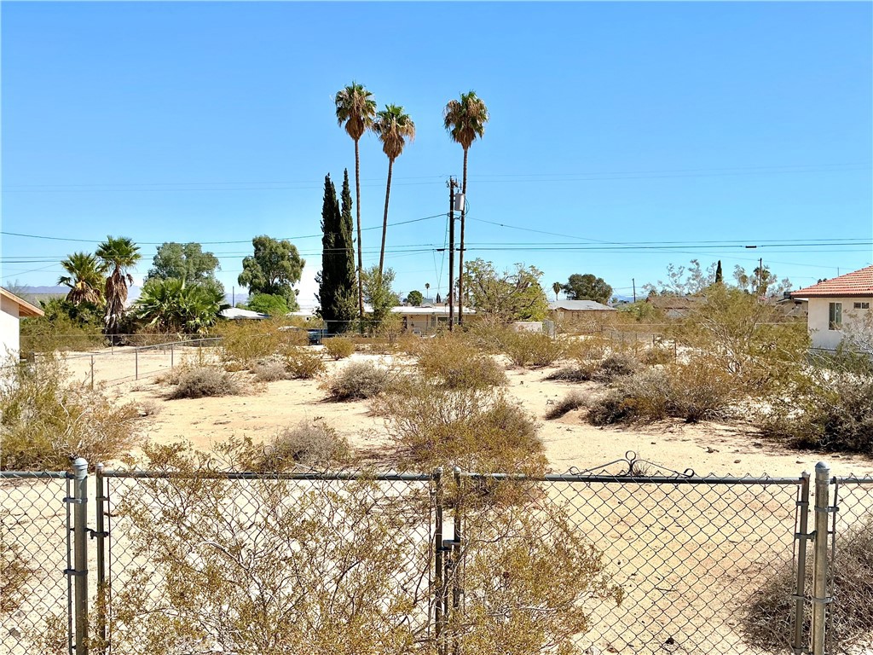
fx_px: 731
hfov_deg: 61.7
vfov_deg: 48.2
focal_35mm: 29
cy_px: 328
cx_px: 436
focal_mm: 3
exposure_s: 1/2959
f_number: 1.8
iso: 25
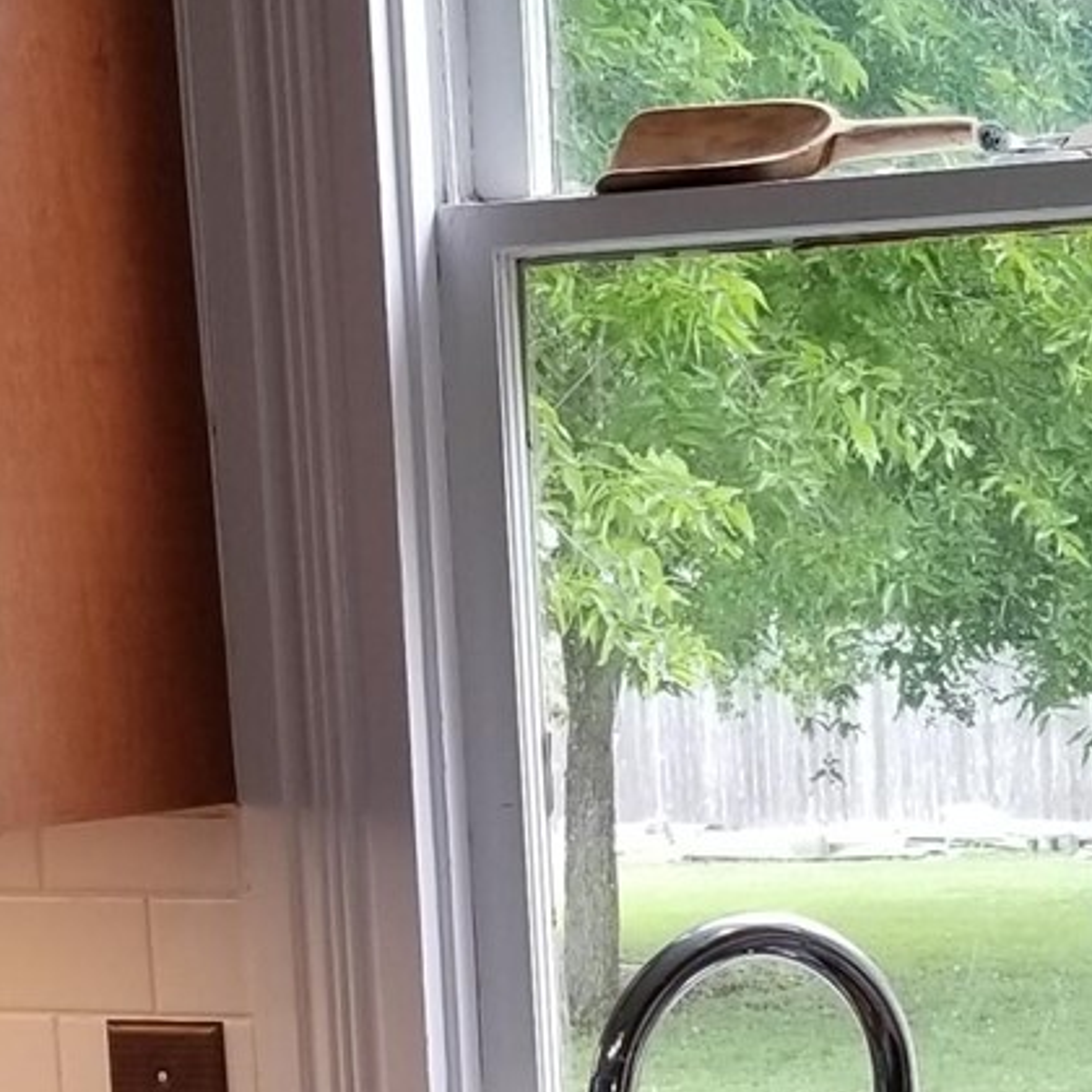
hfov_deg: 15.5
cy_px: 1238
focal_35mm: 112
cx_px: 829
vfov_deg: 15.1
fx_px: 3997
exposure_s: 1/120
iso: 64
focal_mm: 4.3
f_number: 1.7
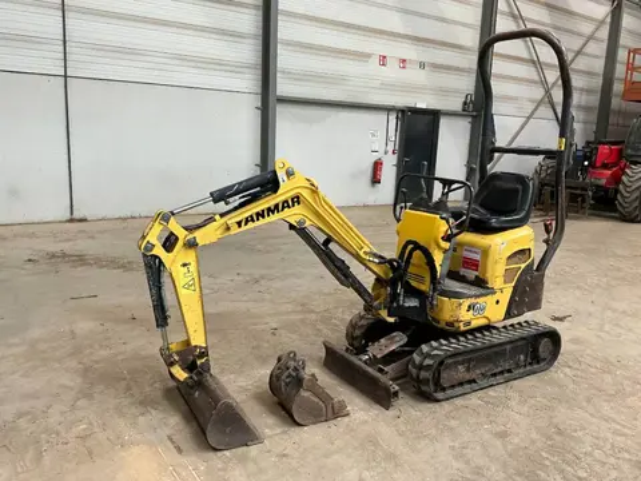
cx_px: 320
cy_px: 240
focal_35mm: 29
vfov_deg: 48.2
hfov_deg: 61.7
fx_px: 537
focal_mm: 3
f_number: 1.8
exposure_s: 1/60
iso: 125
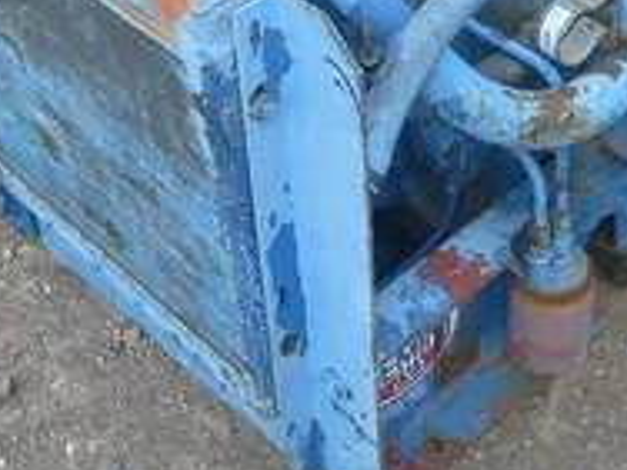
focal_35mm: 81
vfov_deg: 17.8
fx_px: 1467
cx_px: 400
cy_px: 3
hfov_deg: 24.0
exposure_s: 1/125
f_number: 7.7
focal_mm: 6.3
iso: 80
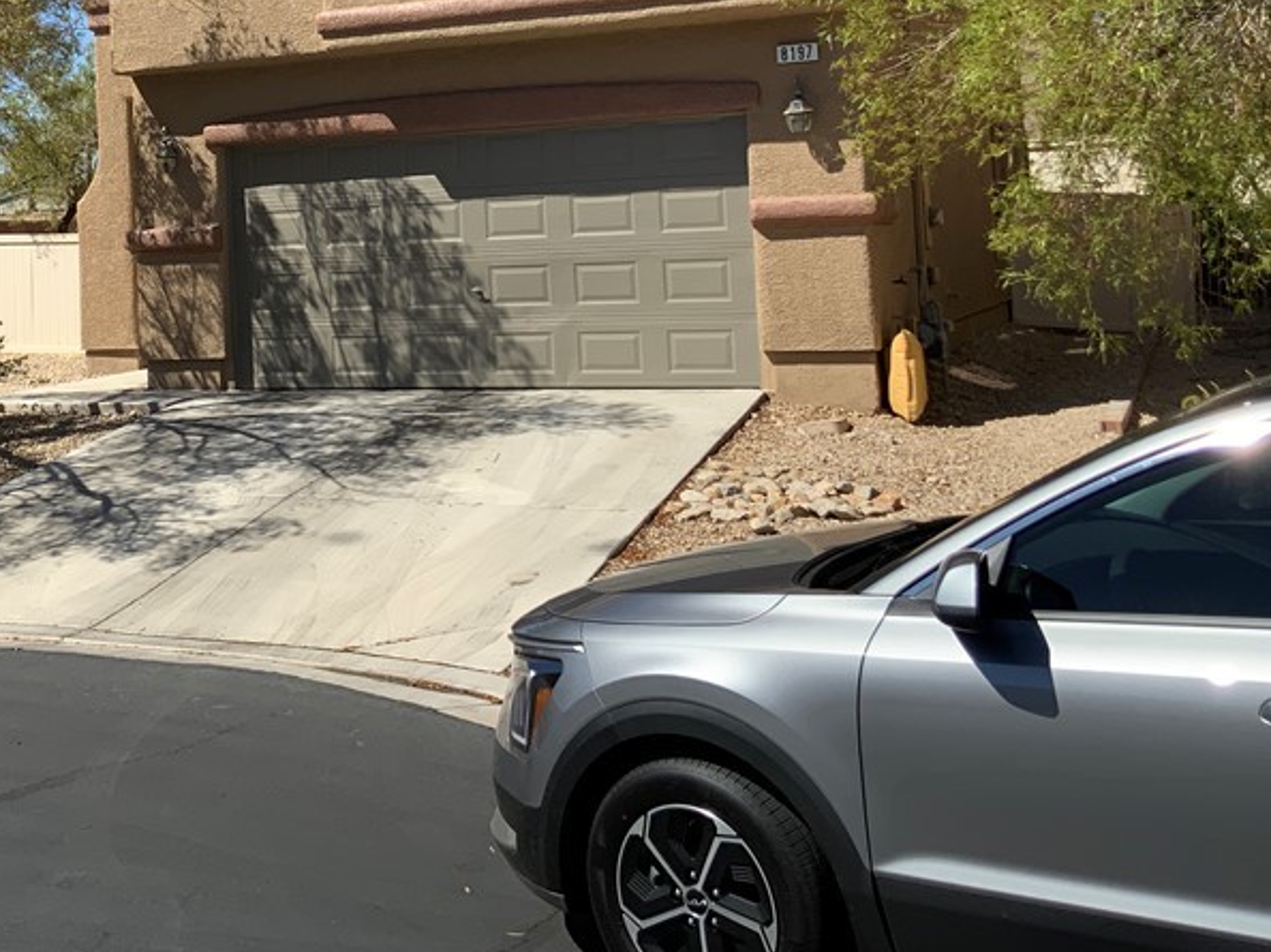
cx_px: 332
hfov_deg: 37.4
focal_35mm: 50
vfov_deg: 28.3
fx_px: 1835
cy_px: 148
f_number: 1.8
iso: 16
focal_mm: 3
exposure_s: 1/1912
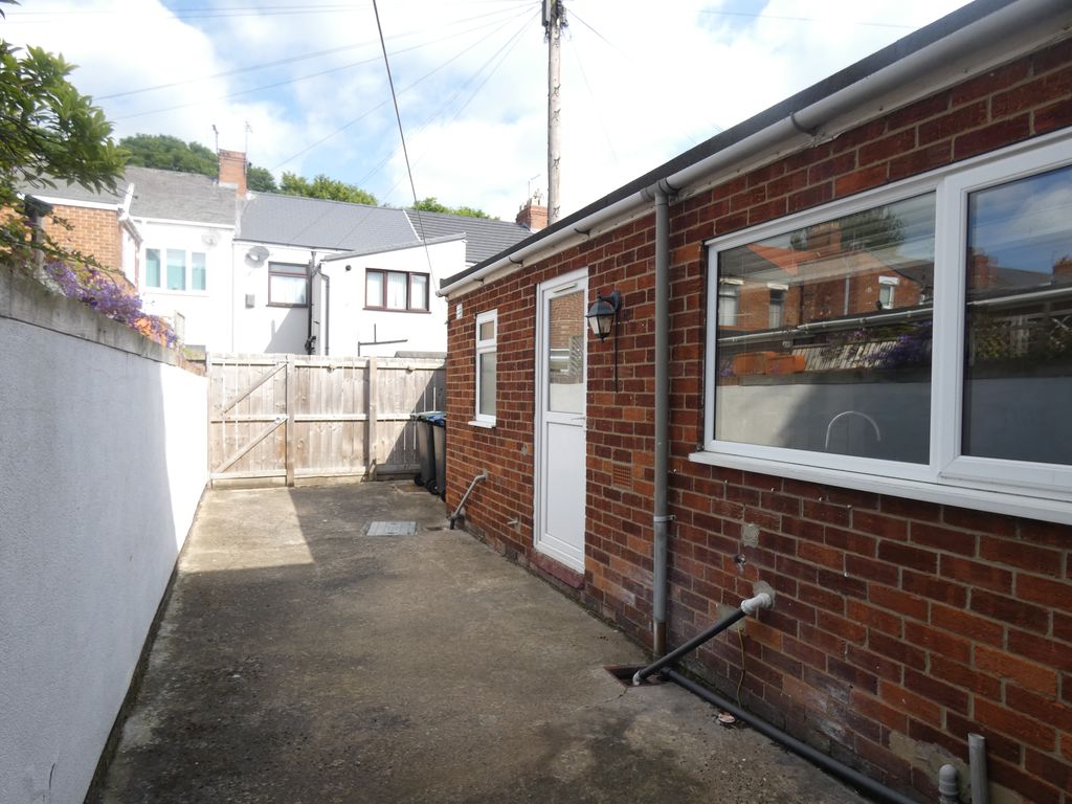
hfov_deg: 81.7
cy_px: 402
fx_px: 619
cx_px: 536
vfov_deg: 66.0
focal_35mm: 20
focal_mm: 3.6
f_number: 2.8
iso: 80
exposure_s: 1/640
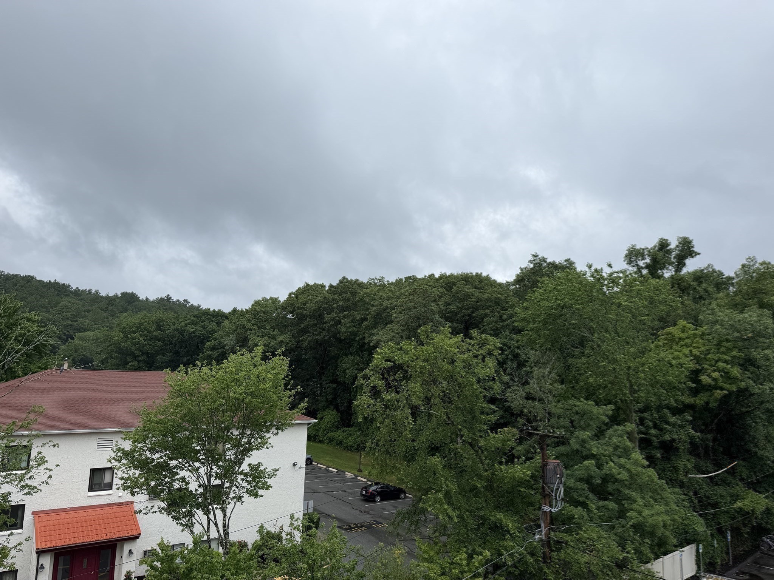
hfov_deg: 71.6
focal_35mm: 24
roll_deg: -1.6
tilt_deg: +8.4
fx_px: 537
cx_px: 387
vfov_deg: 56.8
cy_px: 290
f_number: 1.78
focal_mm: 6.76
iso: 80
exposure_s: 1/2703
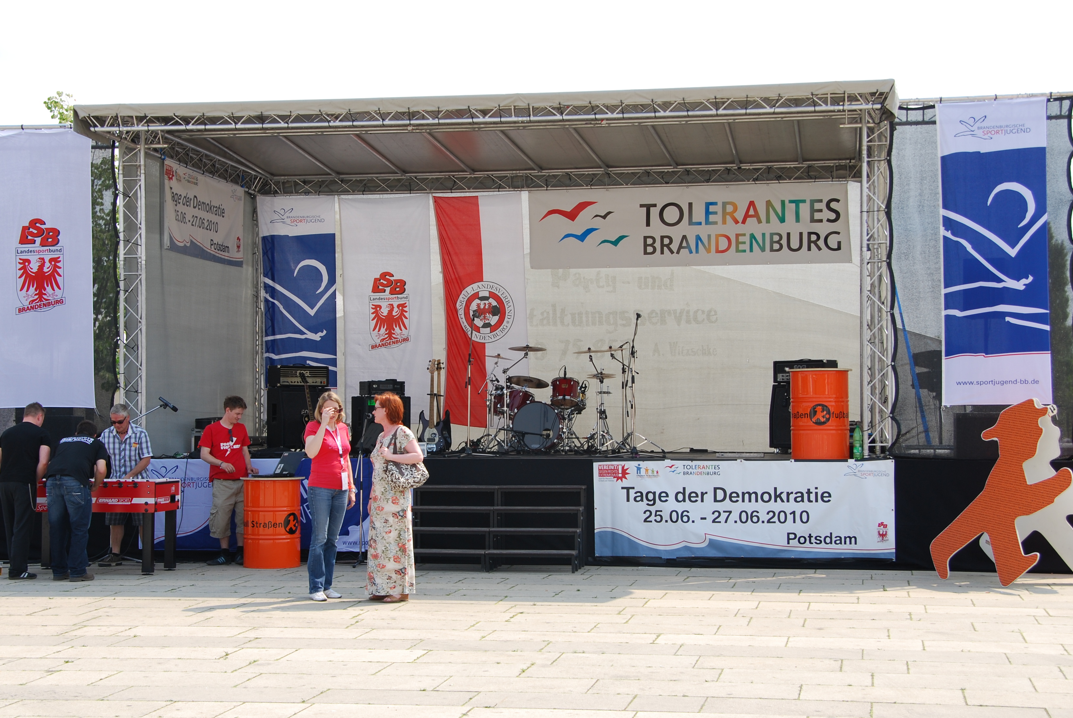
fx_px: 1999
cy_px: 359
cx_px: 467
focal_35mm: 67
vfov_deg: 20.4
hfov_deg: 30.0
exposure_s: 1/200
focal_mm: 38
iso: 100
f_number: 7.1
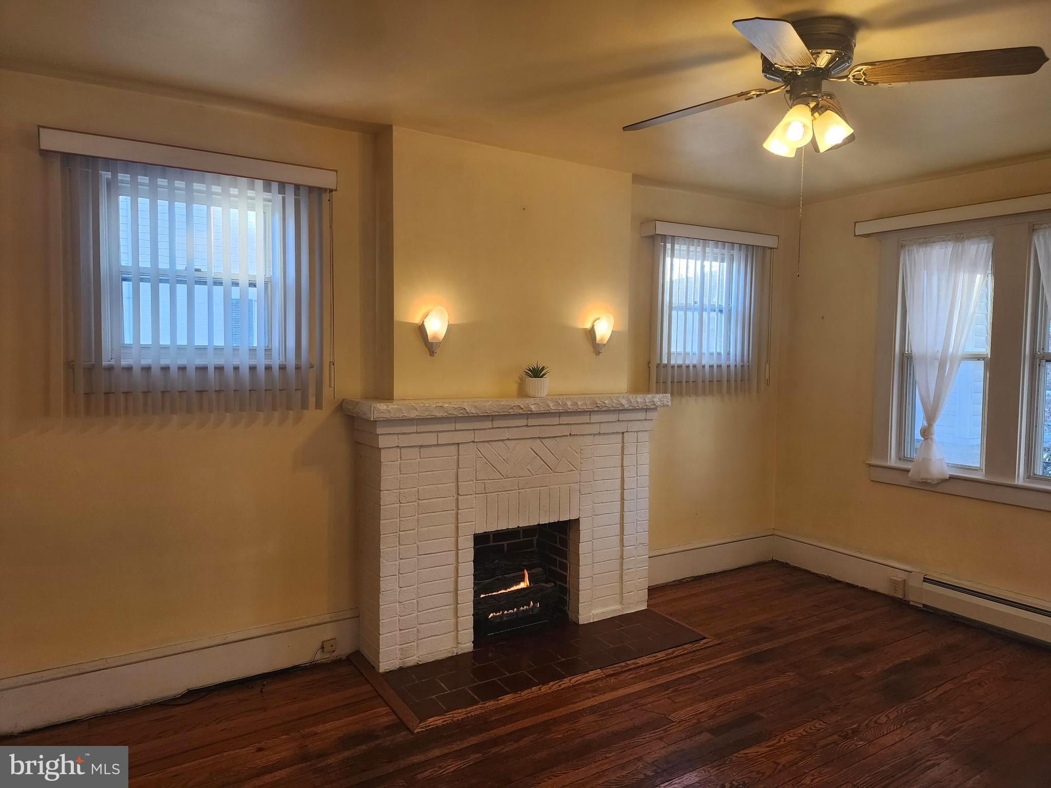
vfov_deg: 58.9
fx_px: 698
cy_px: 394
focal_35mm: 23
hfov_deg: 73.9
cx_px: 526
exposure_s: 1/120
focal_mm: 6.4
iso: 100
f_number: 1.8
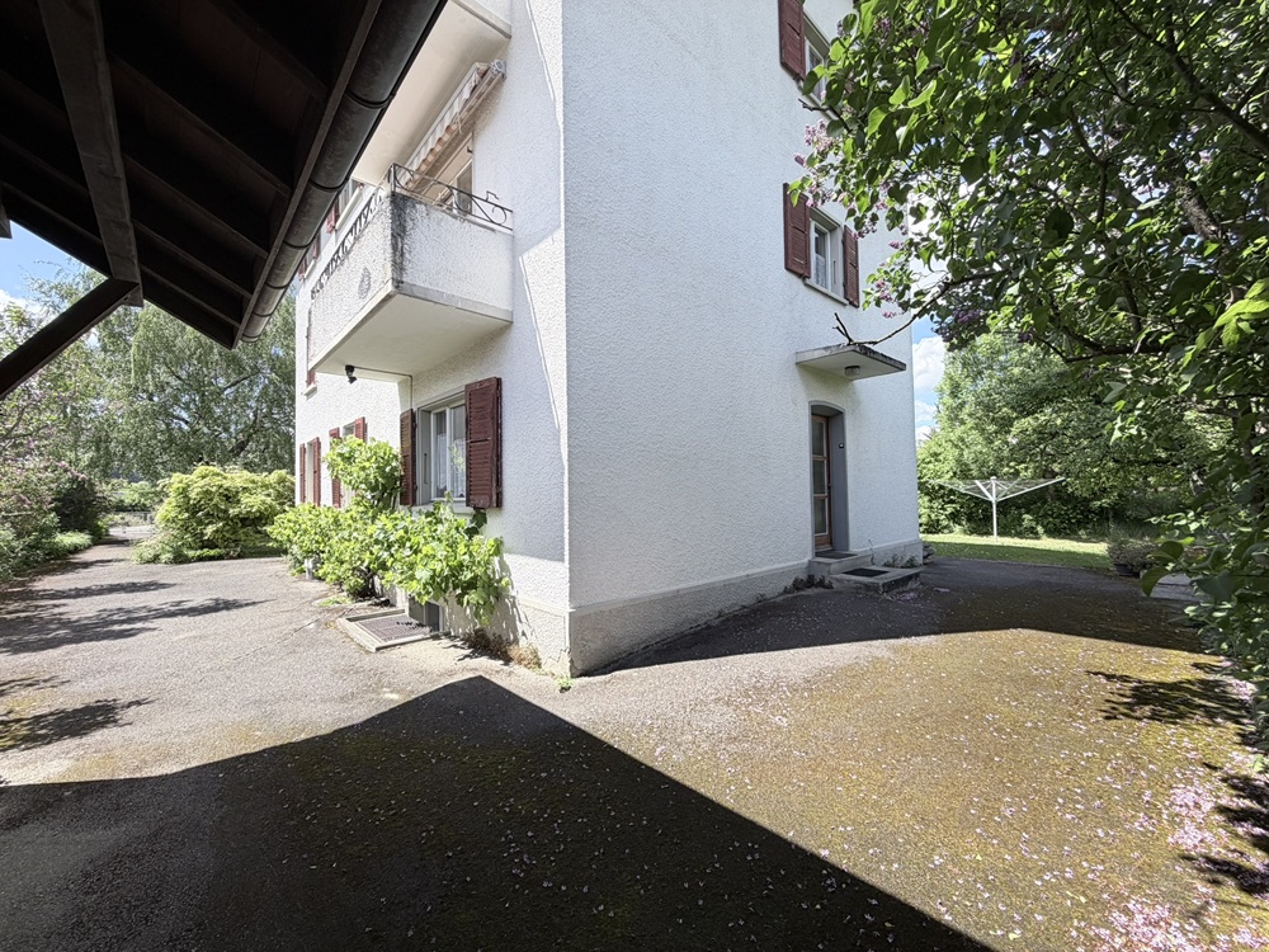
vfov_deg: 85.7
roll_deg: +1.4
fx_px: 513
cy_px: 476
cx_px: 634
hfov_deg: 102.1
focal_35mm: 14
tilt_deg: +2.9
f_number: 2.2
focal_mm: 2.22
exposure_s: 1/545
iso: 40
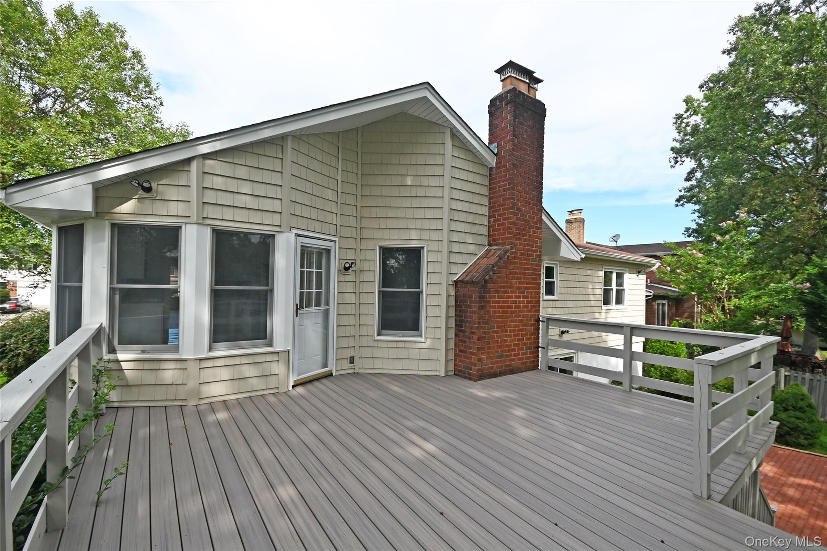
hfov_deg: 100.4
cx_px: 414
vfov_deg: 77.3
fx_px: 345
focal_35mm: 15
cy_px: 276
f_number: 6.3
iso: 100
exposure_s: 1/320
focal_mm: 10
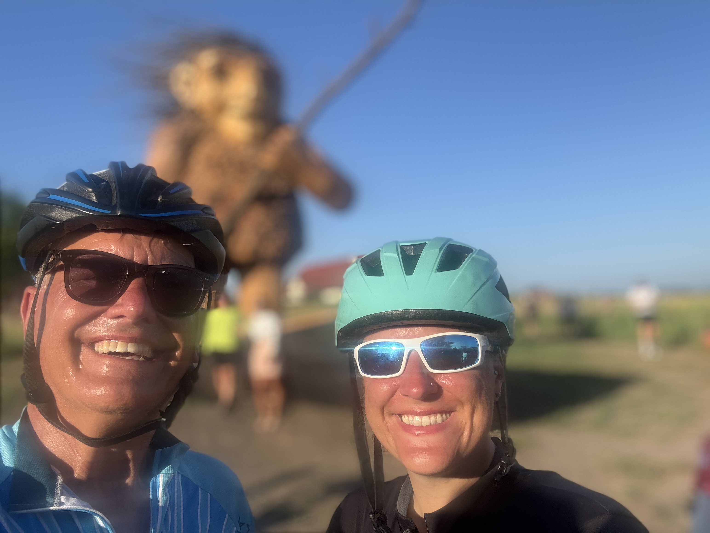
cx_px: 355
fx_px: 615
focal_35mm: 30
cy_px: 266
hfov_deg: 60.0
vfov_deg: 46.8
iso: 25
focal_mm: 2.69
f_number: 1.9
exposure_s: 1/900
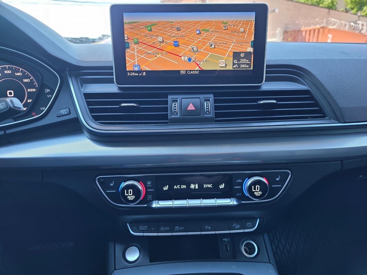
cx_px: 184
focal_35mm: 23
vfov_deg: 58.9
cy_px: 138
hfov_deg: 73.9
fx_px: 244
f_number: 1.7
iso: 40
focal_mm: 6.3
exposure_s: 1/50
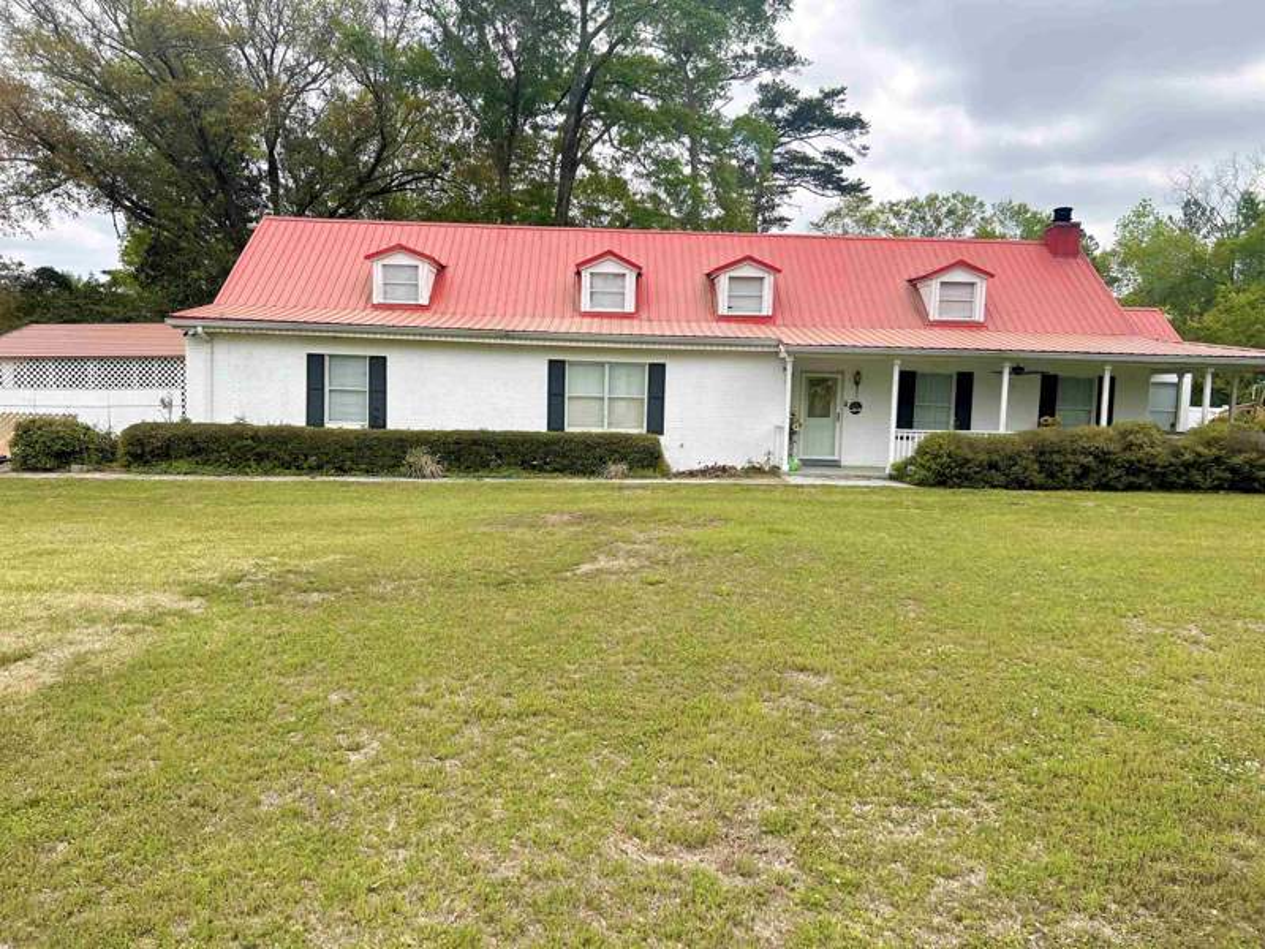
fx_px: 950
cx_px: 632
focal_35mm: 26
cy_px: 474
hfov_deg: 67.3
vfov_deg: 53.1
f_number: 1.5
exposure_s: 1/2165
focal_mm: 5.7
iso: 50
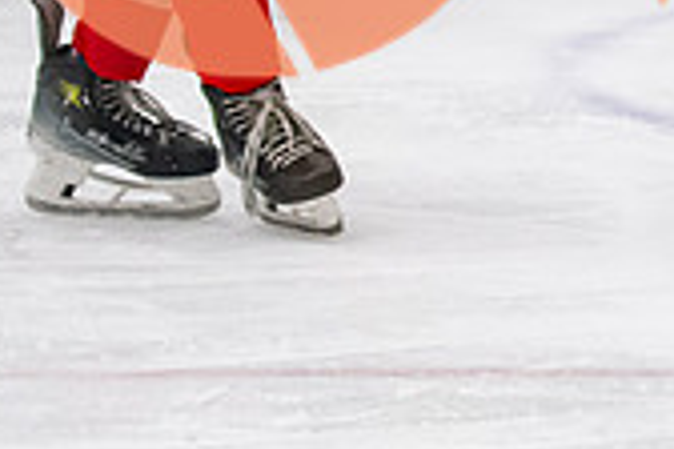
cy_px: -218
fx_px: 8799
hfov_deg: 4.3
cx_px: 1390
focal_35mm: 470
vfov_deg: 2.9
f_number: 3.2
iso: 2000
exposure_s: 1/640
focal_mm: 86
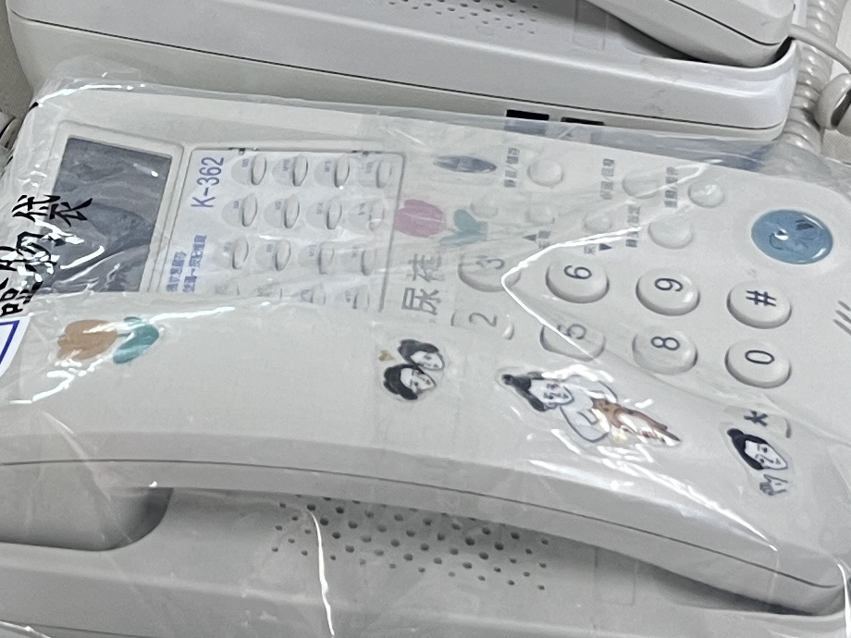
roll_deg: +4.5
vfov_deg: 12.9
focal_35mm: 114
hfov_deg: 17.1
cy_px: 90
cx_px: 152
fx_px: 2803
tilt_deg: -39.8
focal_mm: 5.7
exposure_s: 1/60
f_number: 1.5
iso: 80
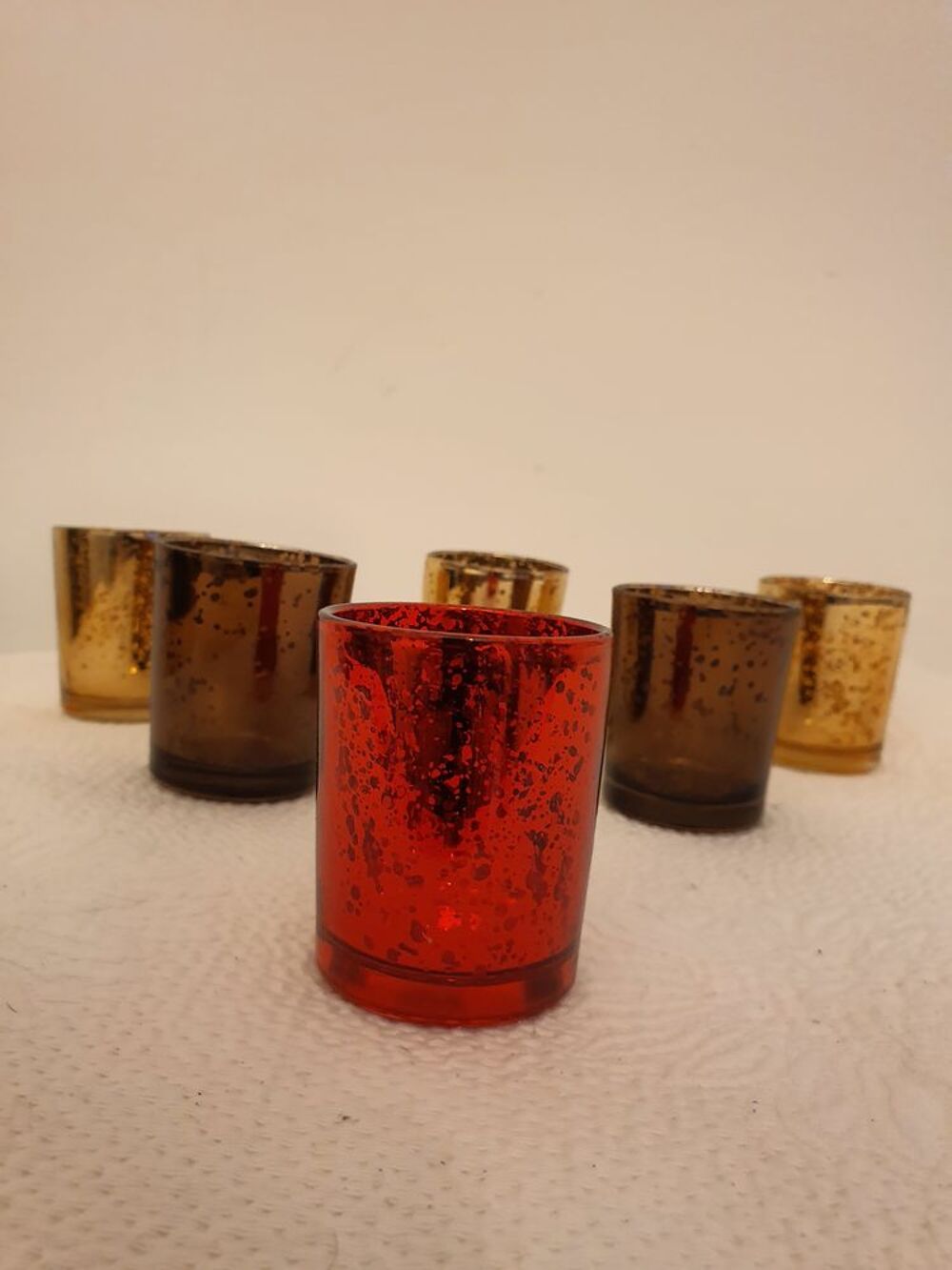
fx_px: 953
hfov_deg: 53.1
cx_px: 476
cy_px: 635
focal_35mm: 26
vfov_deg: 67.3
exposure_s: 1/50
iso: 320
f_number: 2.4
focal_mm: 4.3
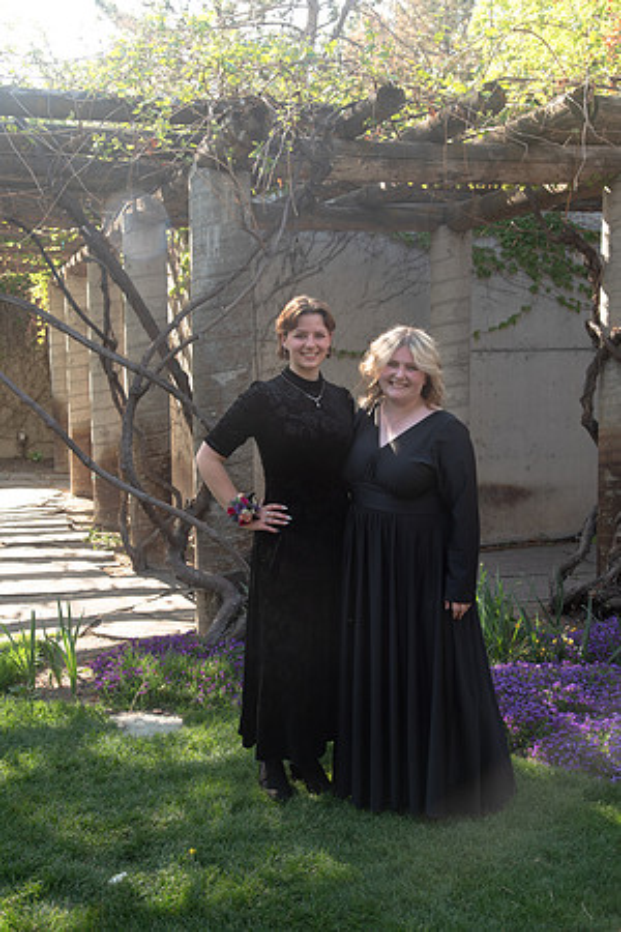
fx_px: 1138
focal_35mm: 44
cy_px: 466
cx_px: 310
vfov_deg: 44.5
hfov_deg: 30.5
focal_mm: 44
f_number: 6.3
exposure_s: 1/125
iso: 250
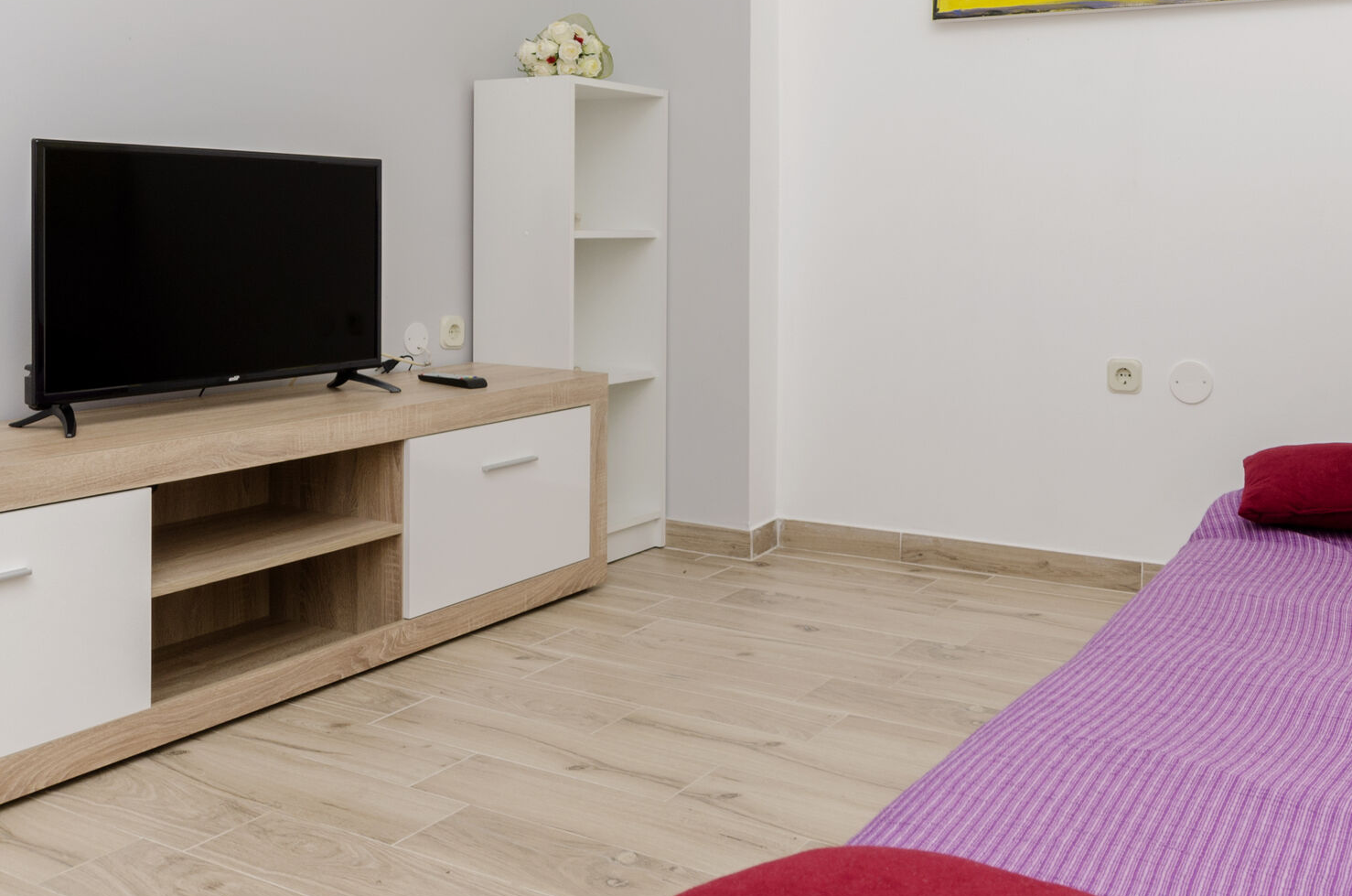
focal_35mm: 37
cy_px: 257
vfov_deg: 35.3
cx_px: 798
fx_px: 1385
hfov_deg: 51.8
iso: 200
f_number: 7.1
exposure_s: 1/40
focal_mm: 13
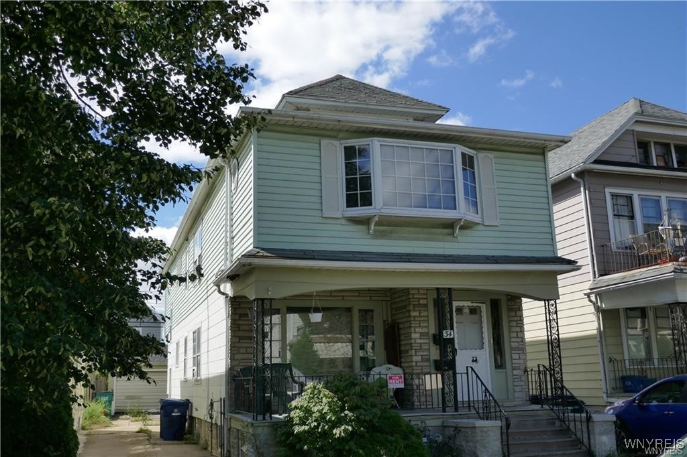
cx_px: 344
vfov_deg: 36.8
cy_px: 228
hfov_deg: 53.1
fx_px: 687
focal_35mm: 36
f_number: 4.5
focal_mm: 12.9
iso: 125
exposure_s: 1/800
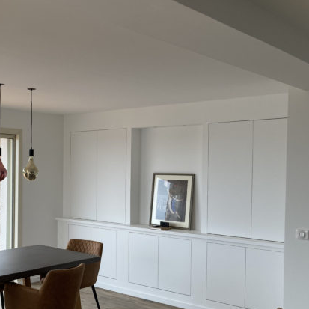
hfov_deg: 35.0
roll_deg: -0.2
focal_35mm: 46
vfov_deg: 36.7
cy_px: 185
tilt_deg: -1.4
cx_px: 39
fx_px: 465
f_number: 1.8
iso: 20
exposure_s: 1/120
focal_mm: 3.99
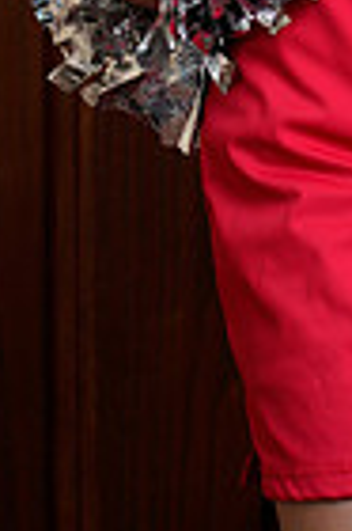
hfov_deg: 3.9
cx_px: 462
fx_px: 5190
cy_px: -493
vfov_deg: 5.7
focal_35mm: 353
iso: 200
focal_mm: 85
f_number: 5.6
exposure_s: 1/250
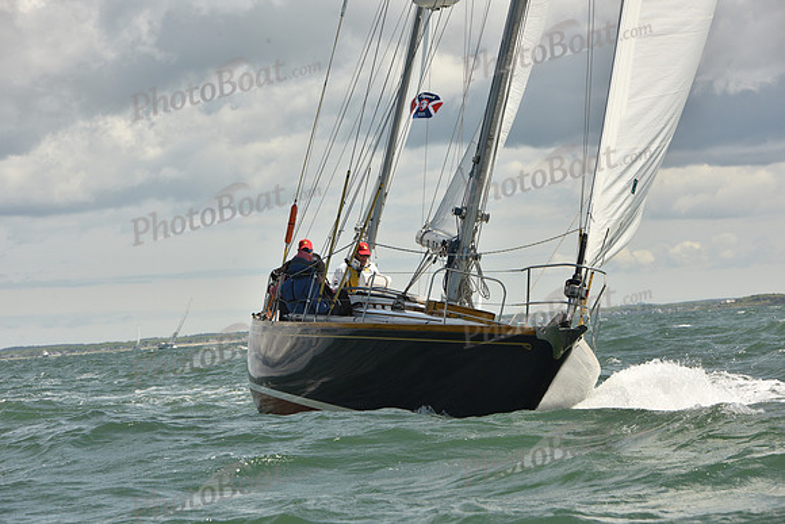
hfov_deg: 12.8
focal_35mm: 160
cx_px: 392
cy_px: 262
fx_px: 3490
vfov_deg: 8.6
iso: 320
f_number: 11
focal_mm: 160
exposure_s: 1/800
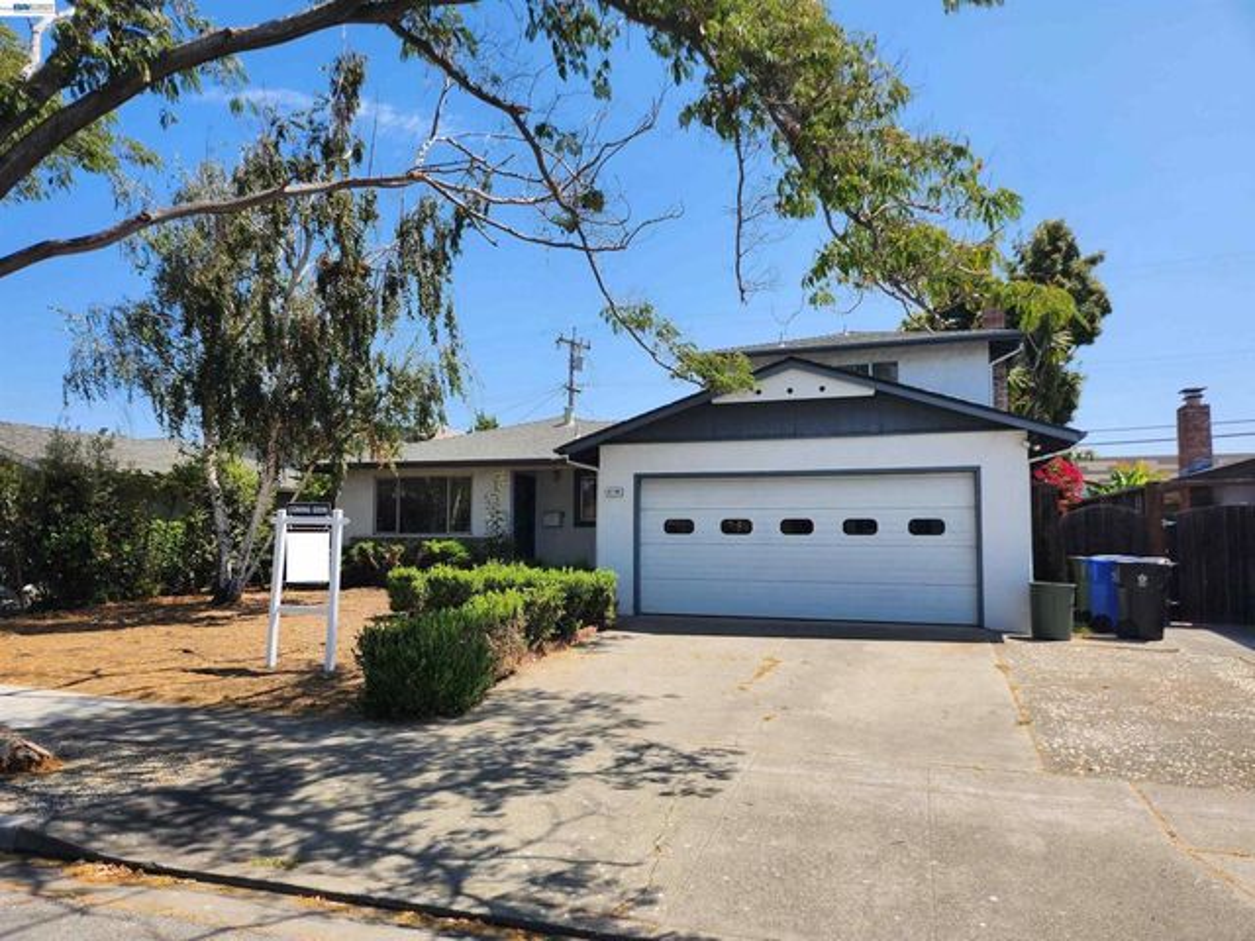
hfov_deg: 71.6
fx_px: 870
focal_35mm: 24
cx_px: 628
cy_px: 470
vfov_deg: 56.8
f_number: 1.8
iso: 50
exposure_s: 1/2565
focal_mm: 5
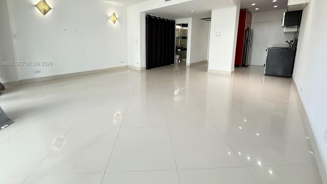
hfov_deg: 99.3
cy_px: 64
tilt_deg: -8.2
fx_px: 139
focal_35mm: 16
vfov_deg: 65.6
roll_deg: -0.6
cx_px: 157
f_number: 2.2
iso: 320
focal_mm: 2.22
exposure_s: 1/120
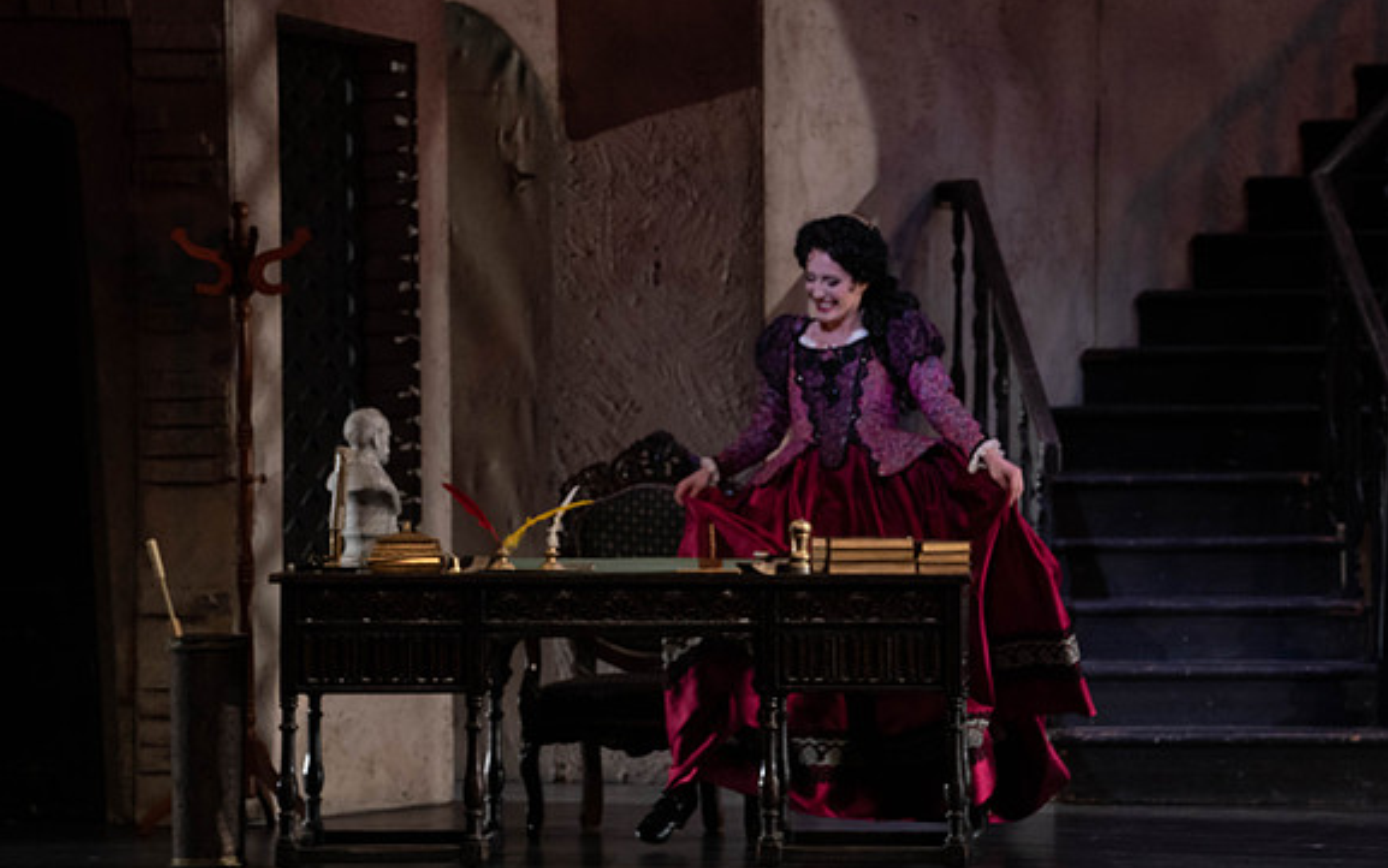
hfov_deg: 10.2
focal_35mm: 205
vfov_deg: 6.4
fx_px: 7757
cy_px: 456
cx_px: 695
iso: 3200
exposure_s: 1/250
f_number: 7.1
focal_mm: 200
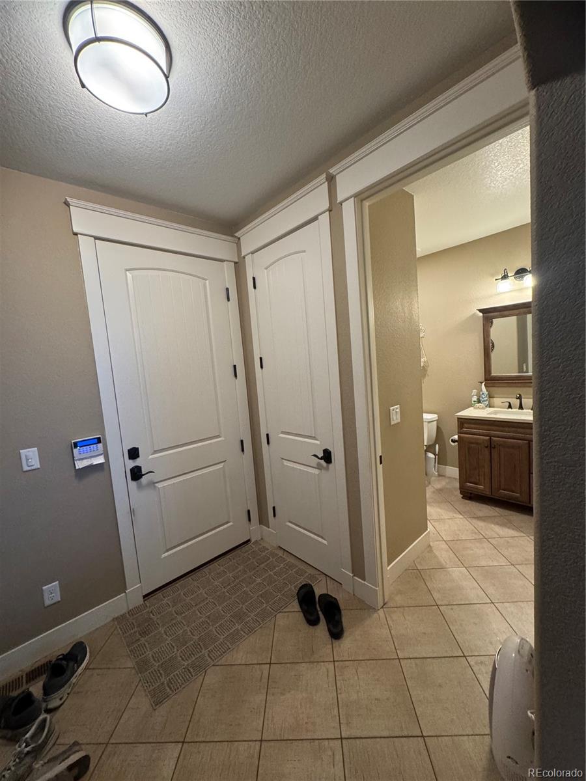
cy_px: 390
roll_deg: +4.8
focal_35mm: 14
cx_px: 293
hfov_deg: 85.7
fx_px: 316
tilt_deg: -5.3
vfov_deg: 102.1
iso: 500
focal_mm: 2.22
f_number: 2.2
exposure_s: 1/60
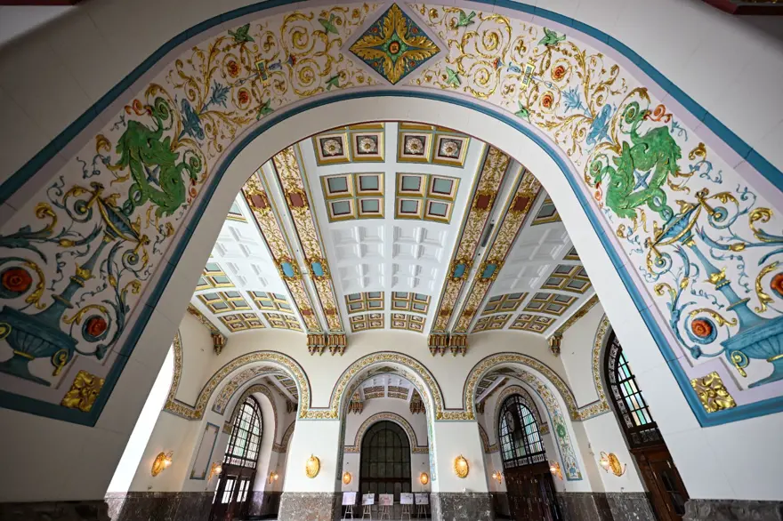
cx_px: 392
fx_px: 304
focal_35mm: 14
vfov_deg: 81.2
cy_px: 260
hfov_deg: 104.3
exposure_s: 1/500
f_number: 2.8
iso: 2000
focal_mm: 14
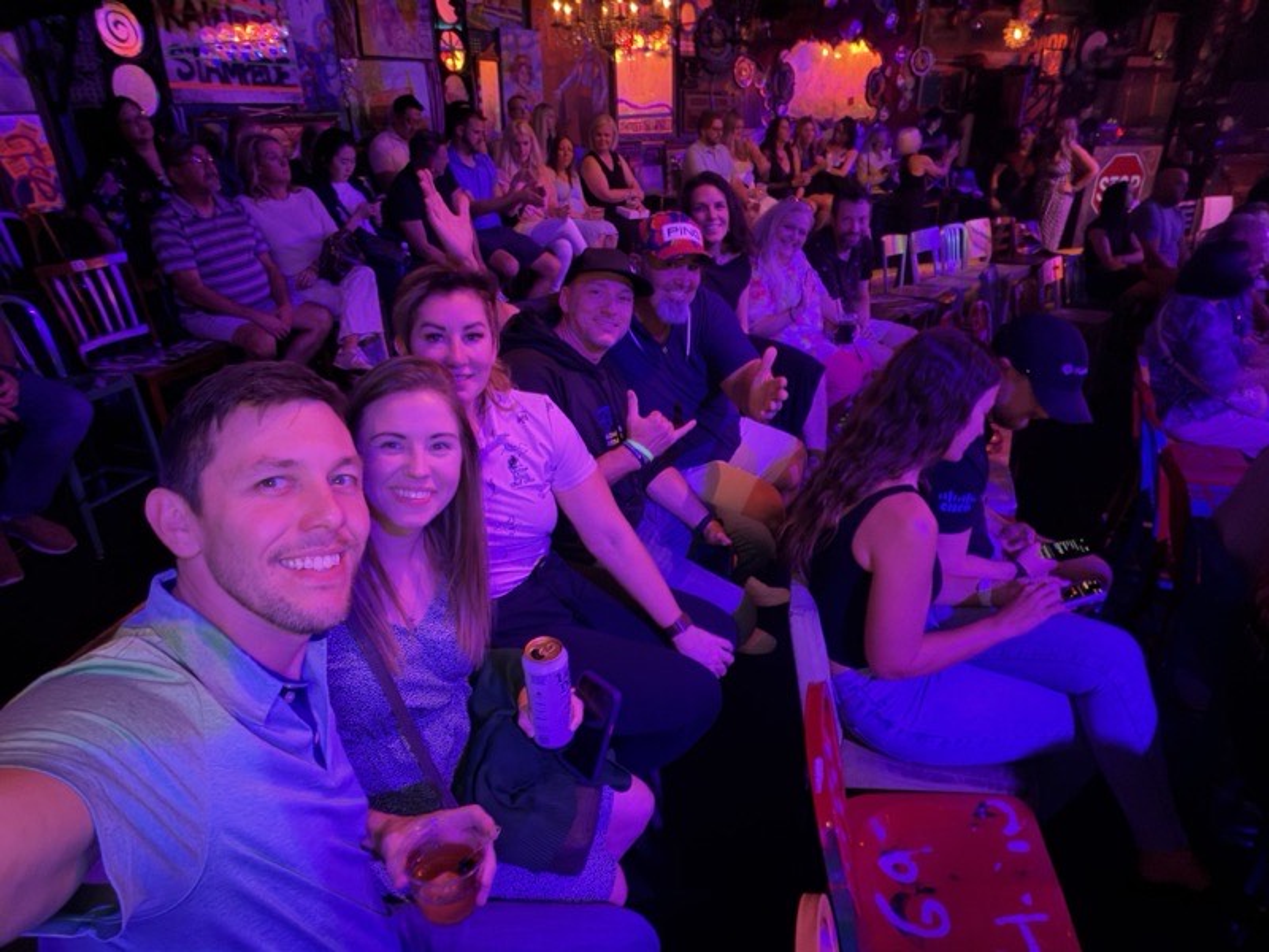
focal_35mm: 20
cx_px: 634
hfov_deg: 81.7
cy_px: 476
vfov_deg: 66.0
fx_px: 733
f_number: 1.9
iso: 640
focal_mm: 2.71
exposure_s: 1/8
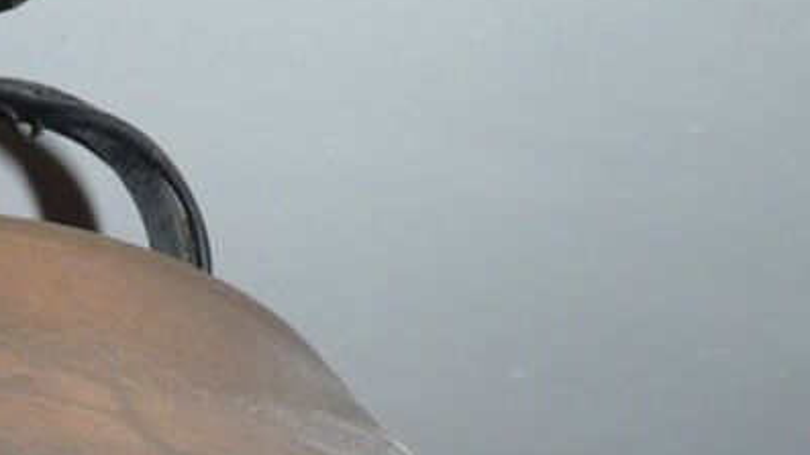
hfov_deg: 15.0
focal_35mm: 139
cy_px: 1150
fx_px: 2984
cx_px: -126
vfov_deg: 8.0
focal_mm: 6.3
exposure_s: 1/40
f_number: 2.8
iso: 100
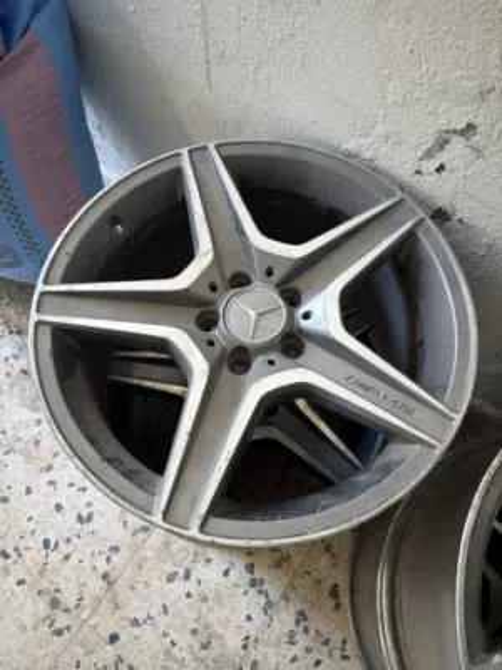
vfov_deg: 71.6
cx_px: 251
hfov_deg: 56.8
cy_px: 335
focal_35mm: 24
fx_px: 464
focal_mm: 6.76
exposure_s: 1/60
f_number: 1.78
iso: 160
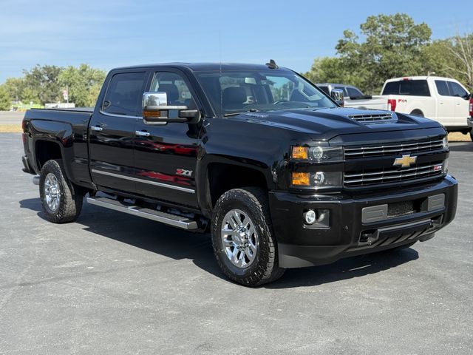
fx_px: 656
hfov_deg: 39.7
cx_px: 236
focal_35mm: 48
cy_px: 178
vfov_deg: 30.3
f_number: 1.78
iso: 80
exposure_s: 1/1795
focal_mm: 6.76
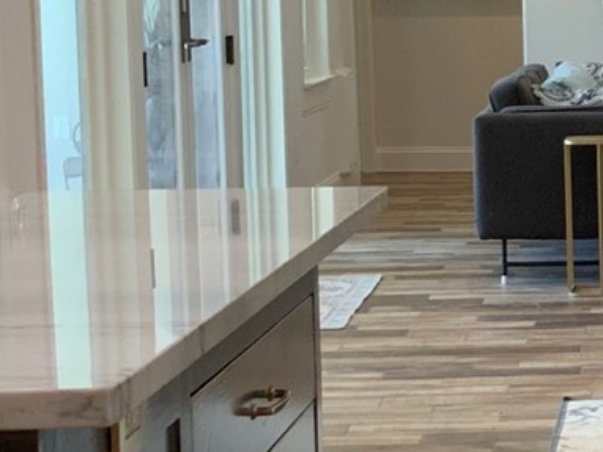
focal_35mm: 155
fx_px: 2699
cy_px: 220
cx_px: 863
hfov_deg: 12.2
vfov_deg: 9.6
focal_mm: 3
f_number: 1.8
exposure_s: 1/60
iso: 100
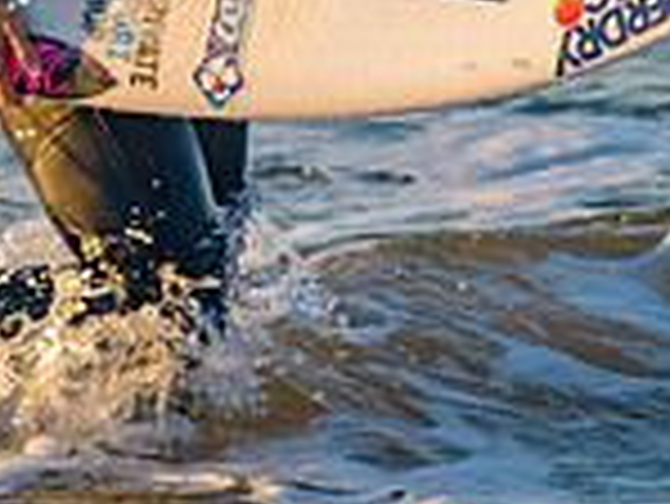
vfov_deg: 0.8
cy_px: -151
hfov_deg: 1.1
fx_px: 36262
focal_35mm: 1872
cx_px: 198
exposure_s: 1/1250
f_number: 5.6
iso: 400
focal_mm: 500
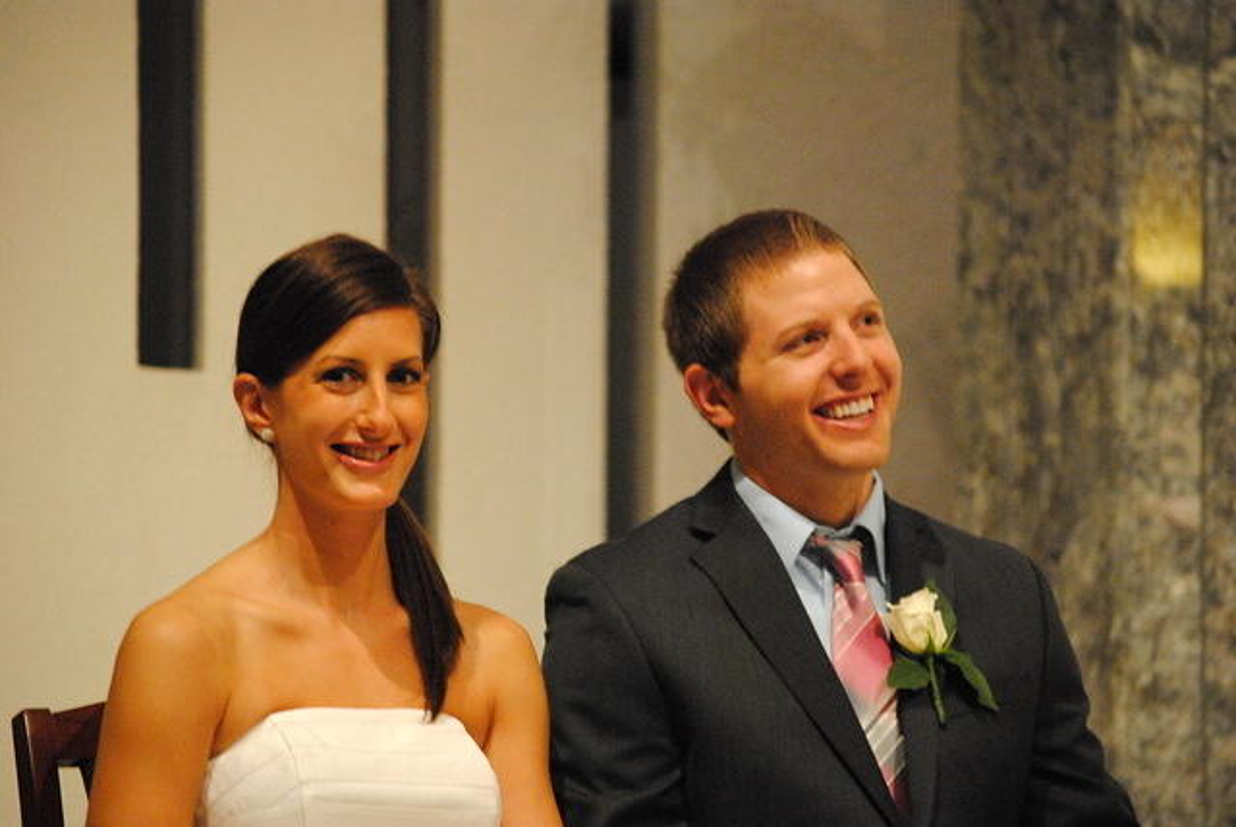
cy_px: 414
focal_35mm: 153
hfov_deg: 13.4
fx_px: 5258
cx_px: 618
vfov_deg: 9.0
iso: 1600
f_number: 4.5
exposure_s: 1/30
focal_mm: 102
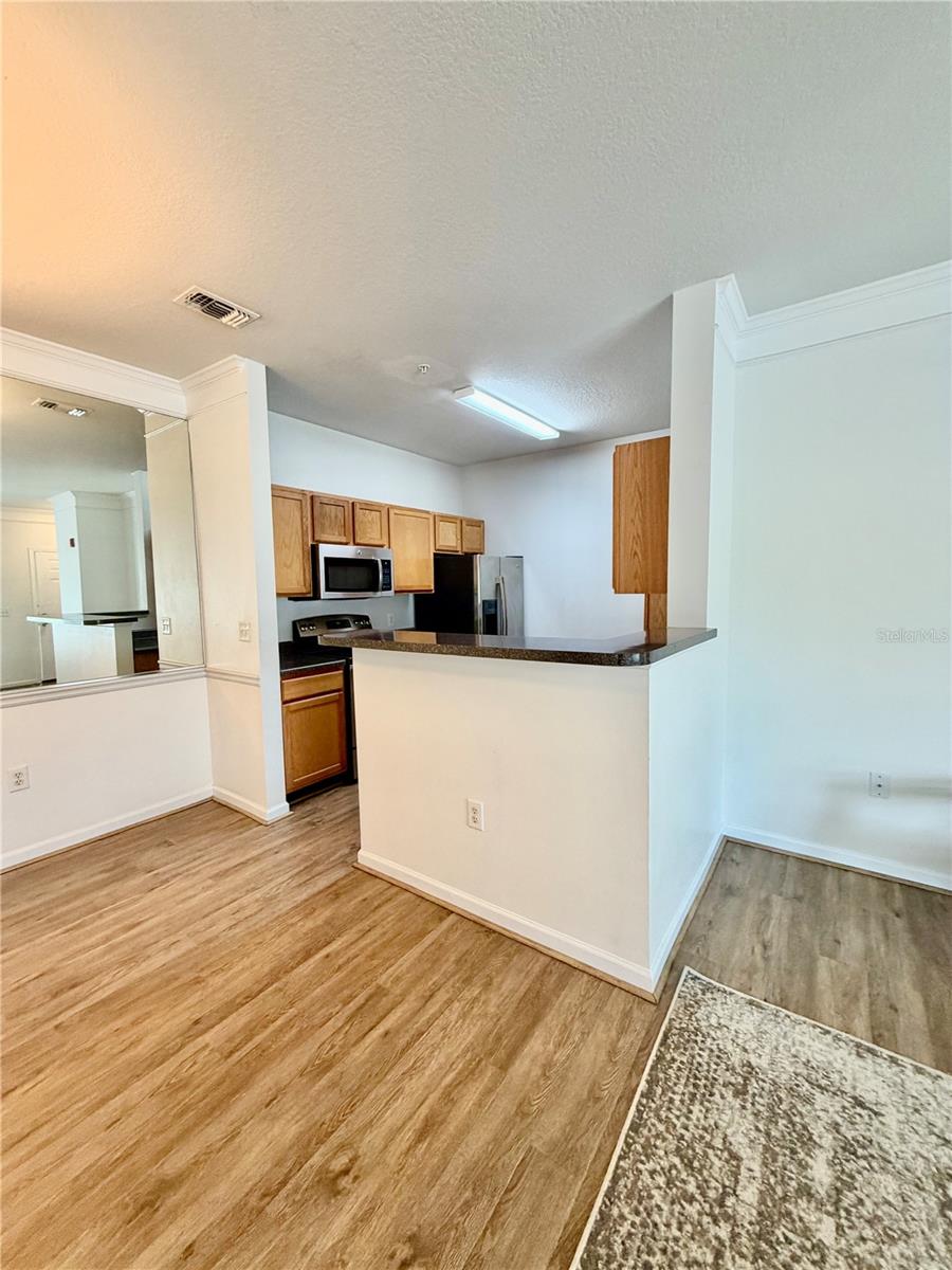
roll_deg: +1.4
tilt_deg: -5.3
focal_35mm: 14
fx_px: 513
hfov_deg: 85.7
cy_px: 635
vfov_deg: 102.1
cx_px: 476
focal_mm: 2.22
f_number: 2.2
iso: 200
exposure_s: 1/60
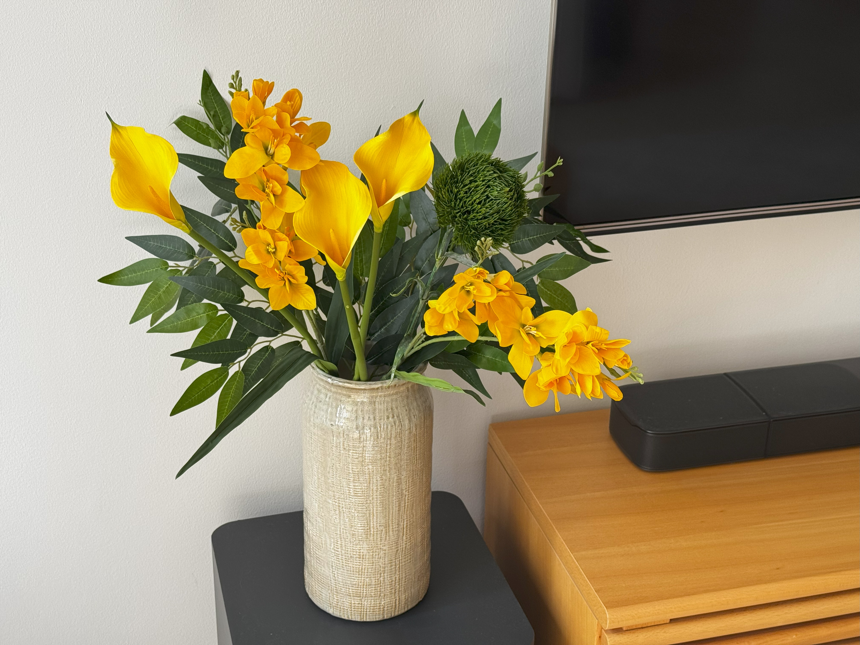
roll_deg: -0.9
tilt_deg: -25.8
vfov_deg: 30.3
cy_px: 322
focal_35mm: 48
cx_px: 430
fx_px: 1193
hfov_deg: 39.7
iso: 100
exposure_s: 1/106
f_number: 1.78
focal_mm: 6.76
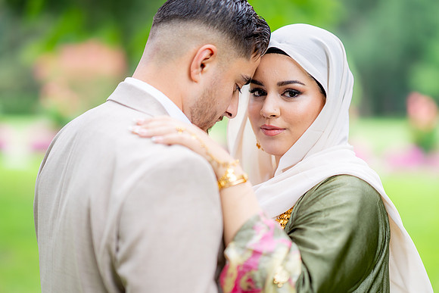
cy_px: 146
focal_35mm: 85
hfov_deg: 23.9
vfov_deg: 16.1
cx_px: 220
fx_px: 1037
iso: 100
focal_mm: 85
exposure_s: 1/1000
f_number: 1.4
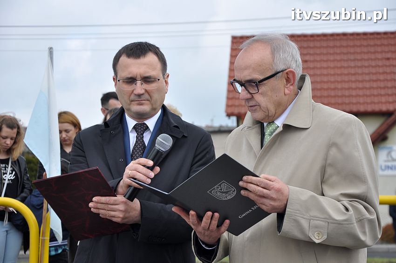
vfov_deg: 13.8
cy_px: 132
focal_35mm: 99
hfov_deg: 20.6
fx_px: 1088
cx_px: 198
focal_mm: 66
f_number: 5.6
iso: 320
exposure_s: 1/500
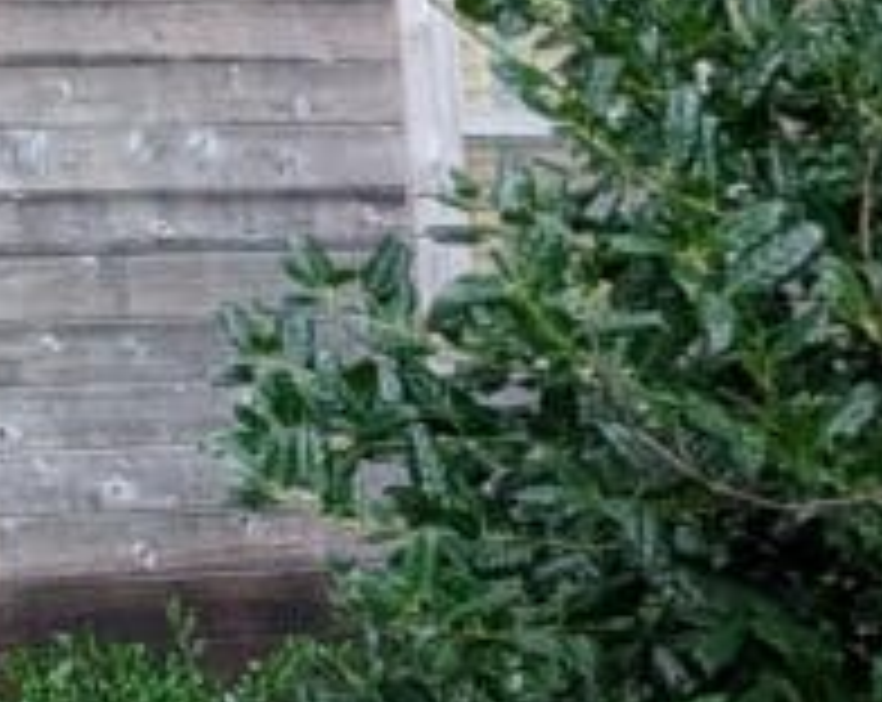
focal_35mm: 156
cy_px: -106
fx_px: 4064
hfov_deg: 9.9
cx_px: -1588
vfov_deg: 9.8
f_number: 1.68
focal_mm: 6.9
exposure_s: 1/89.7
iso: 119
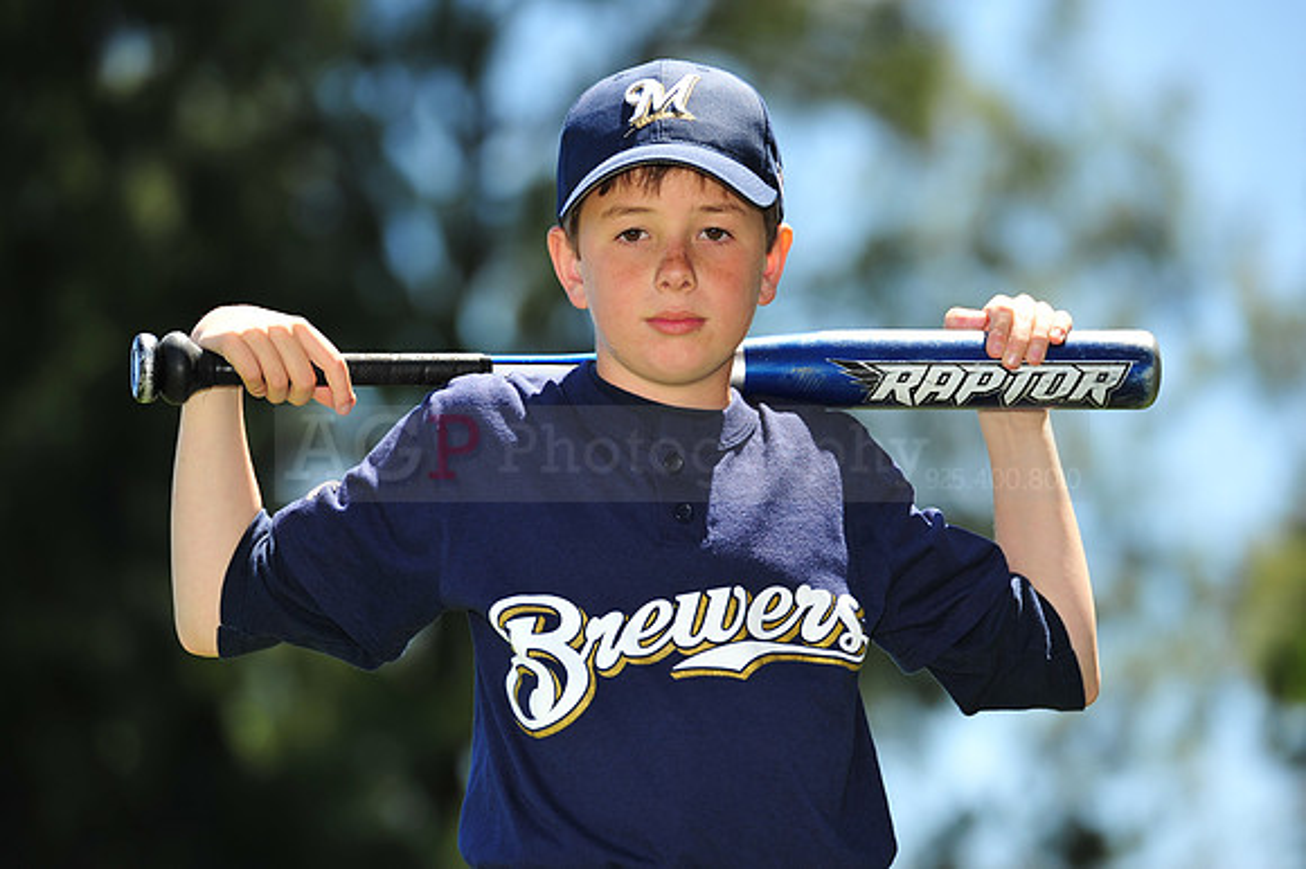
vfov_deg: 6.9
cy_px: 434
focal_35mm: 200
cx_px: 653
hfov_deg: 10.3
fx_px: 7251
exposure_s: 1/800
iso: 200
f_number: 4
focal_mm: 200
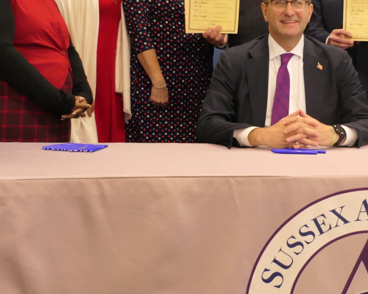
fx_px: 686
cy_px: 110
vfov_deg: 24.2
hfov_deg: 29.3
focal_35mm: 63
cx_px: 301
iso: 800
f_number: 2.8
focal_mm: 8.8
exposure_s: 1/60
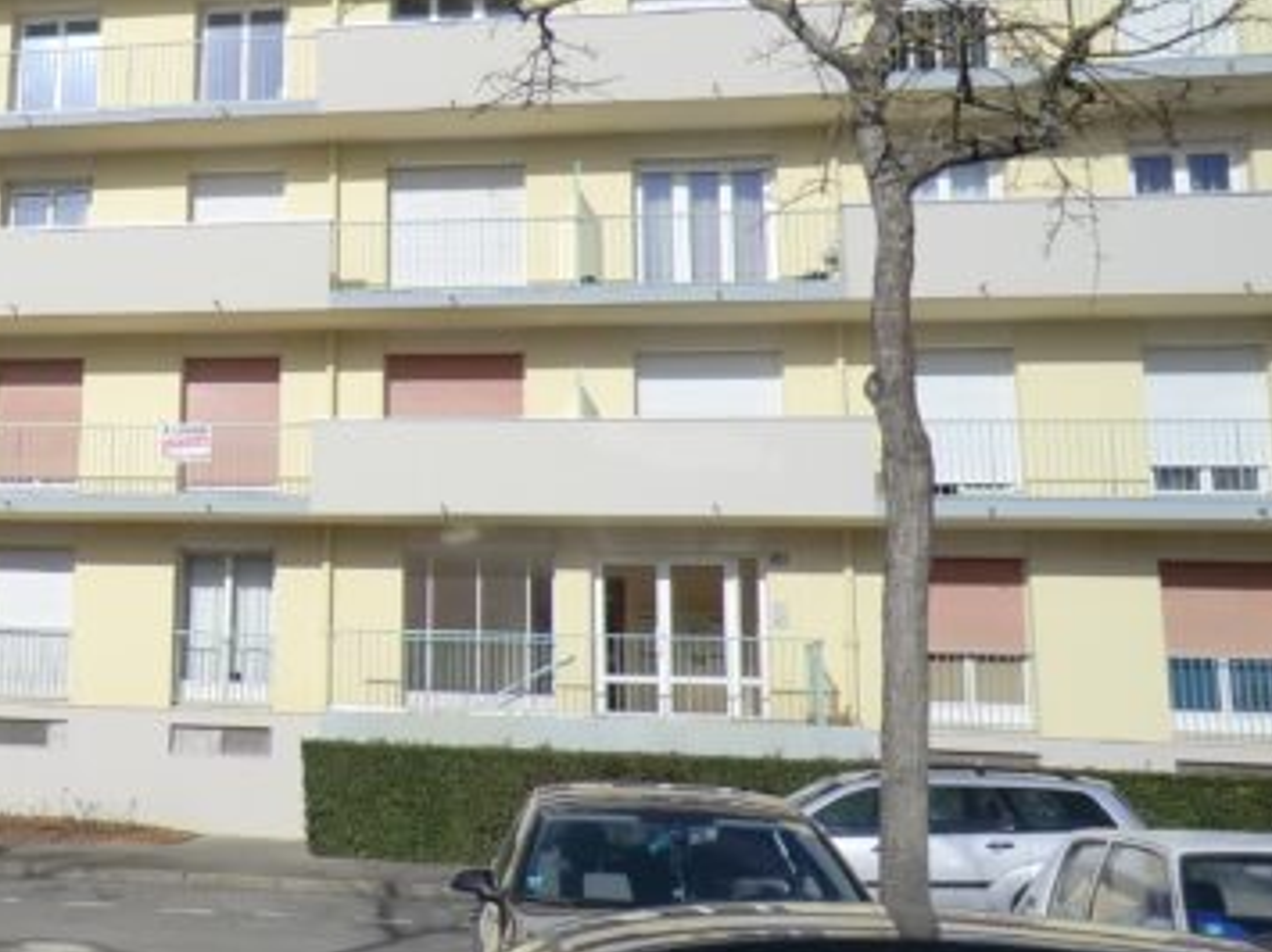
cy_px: 383
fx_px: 1690
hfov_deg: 38.3
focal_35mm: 46
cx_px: 111
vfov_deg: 31.4
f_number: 7.5
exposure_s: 1/320
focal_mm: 4.3
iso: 64
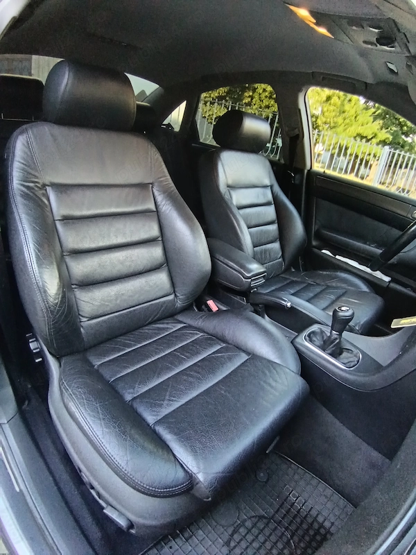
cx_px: 208
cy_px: 278
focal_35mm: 17
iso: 432
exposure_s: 1/50
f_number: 2.2
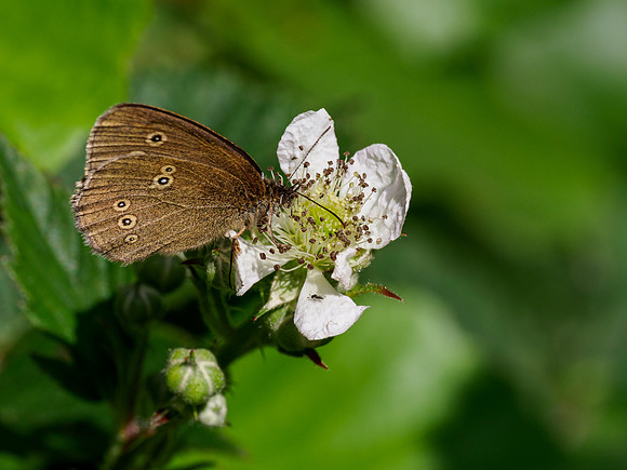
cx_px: 293
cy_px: 242
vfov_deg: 1.6
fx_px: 17204
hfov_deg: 2.1
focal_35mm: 950
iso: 200
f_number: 6.3
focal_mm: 300
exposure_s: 1/800
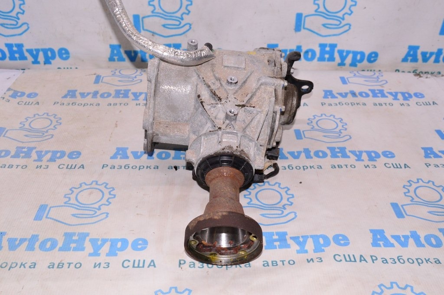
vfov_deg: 35.4
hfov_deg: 51.3
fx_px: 462
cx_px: 222
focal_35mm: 38
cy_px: 148
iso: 1600
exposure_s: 1/200
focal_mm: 25
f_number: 8
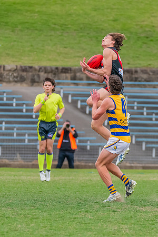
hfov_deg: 2.2
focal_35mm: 626
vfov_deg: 3.3
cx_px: 104
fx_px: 4123
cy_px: 88
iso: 1600
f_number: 5.6
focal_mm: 280
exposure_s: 1/1600
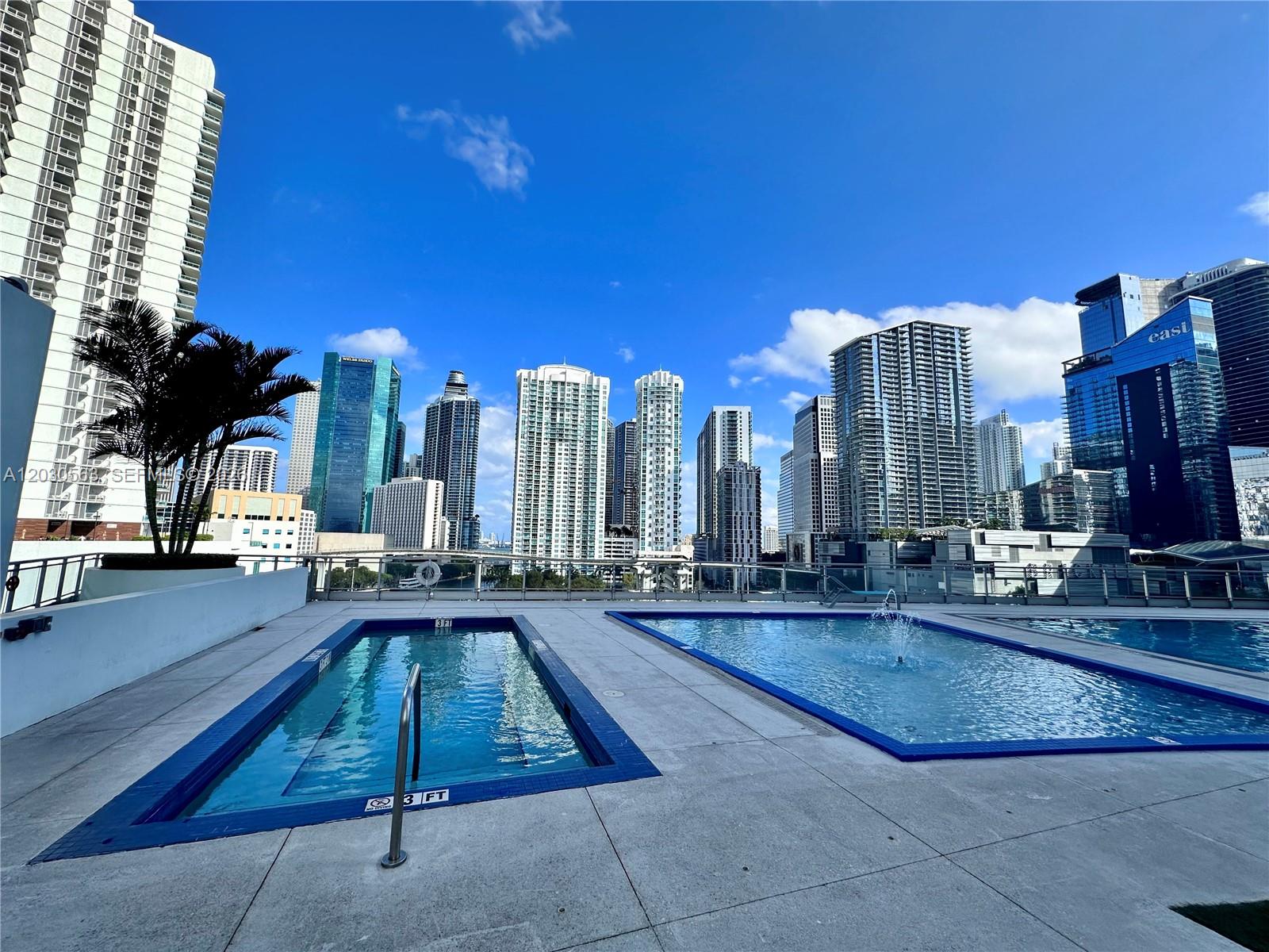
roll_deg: -1.3
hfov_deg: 102.1
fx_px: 513
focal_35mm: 14
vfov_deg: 85.7
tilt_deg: +8.0
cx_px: 634
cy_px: 476
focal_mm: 2.22
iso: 50
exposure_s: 1/2053
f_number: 2.2
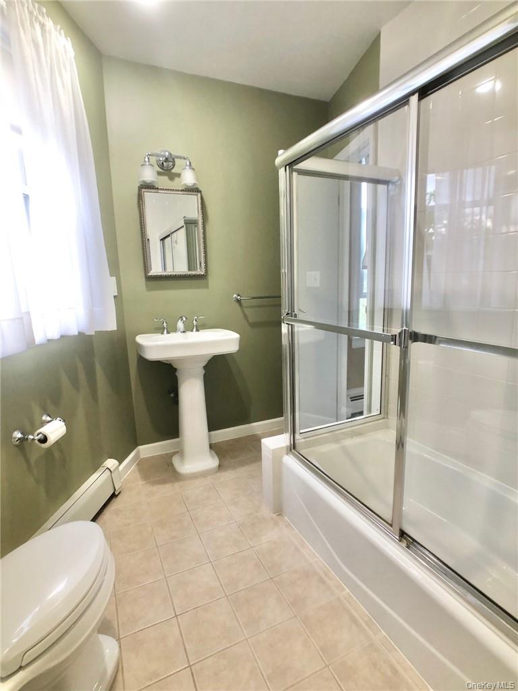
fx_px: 559
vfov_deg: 63.4
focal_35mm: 28
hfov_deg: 49.7
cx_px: 259
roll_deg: +2.1
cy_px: 346
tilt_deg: -9.7
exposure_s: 1/24
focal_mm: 3.99
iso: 40
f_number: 1.8
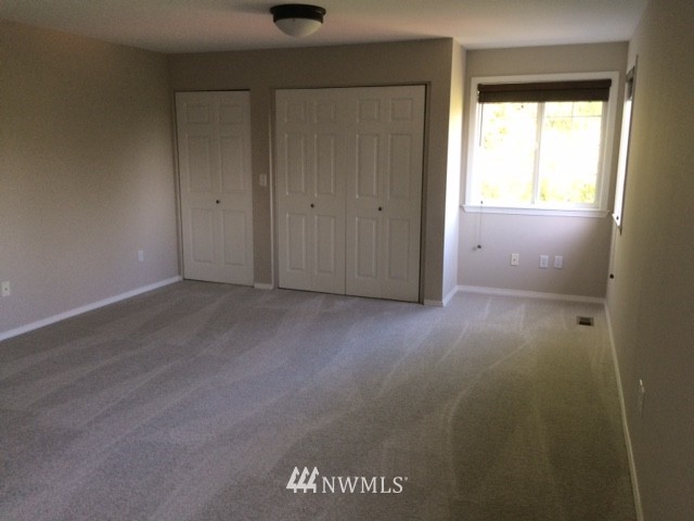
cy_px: 260
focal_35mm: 29
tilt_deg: -12.2
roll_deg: +1.0
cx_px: 347
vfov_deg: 48.2
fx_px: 581
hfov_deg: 61.7
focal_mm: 4.15
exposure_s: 1/30
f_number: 2.2
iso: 64
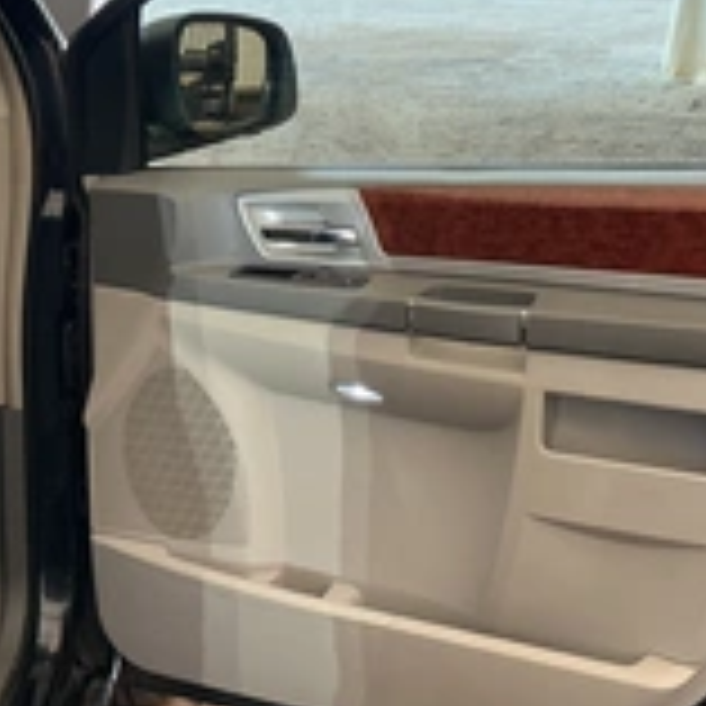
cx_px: 189
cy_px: 247
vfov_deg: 27.2
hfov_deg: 27.0
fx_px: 1454
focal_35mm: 63
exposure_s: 1/60
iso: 64
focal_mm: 3
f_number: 1.8
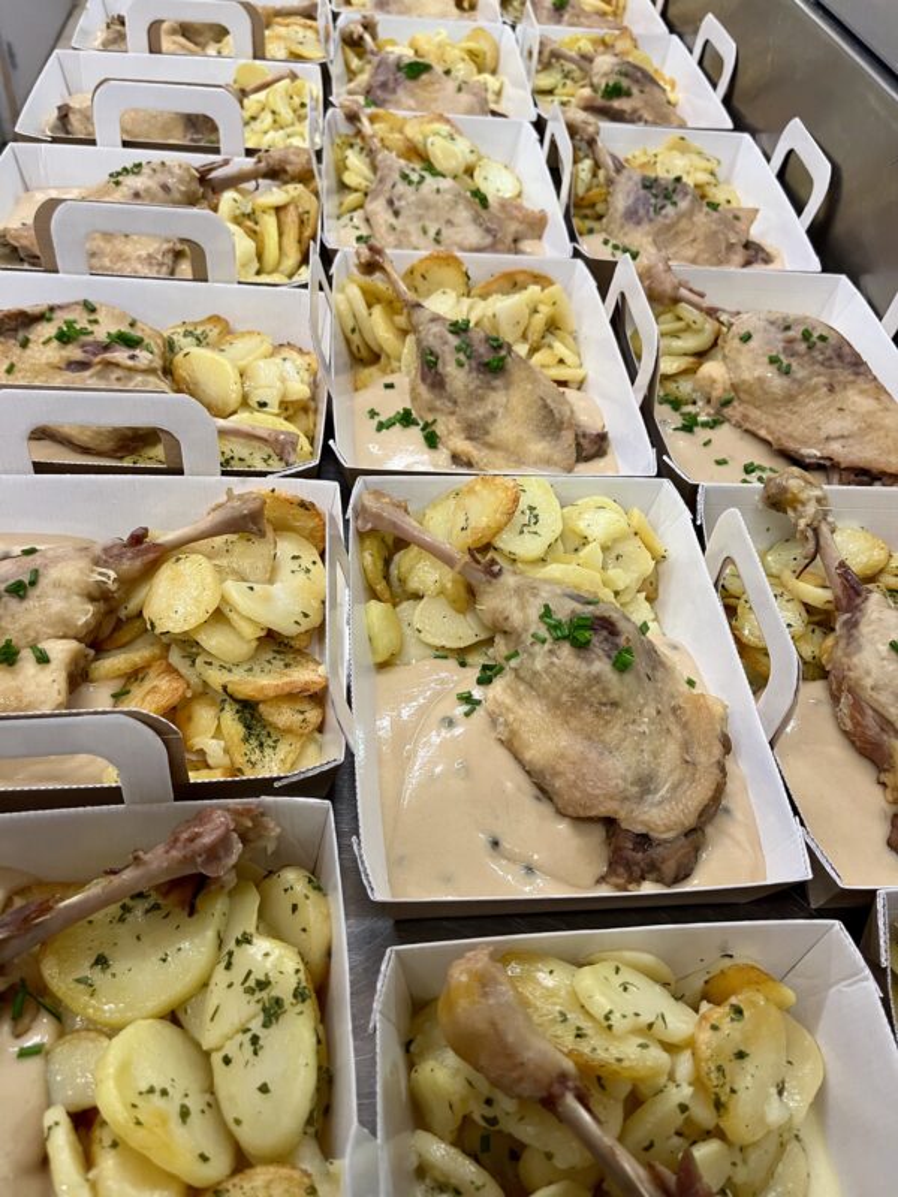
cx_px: 449
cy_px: 598
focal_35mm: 26
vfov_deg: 67.3
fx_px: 899
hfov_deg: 53.1
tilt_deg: -49.5
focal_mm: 5.1
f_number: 1.6
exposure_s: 1/50
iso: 160
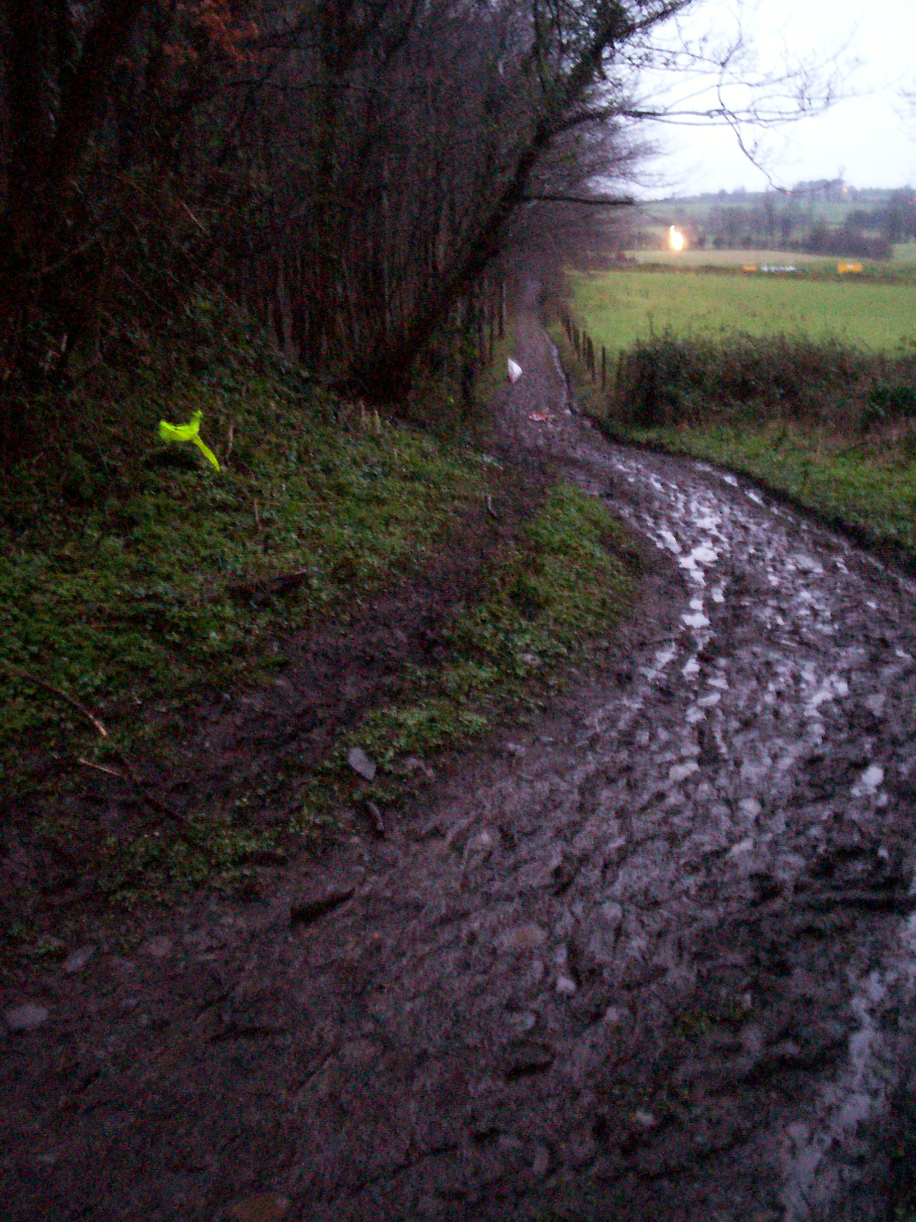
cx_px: 458
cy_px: 611
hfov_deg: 39.7
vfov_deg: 51.4
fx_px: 1270
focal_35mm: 36
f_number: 4.5
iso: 400
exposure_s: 1/2
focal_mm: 5.9
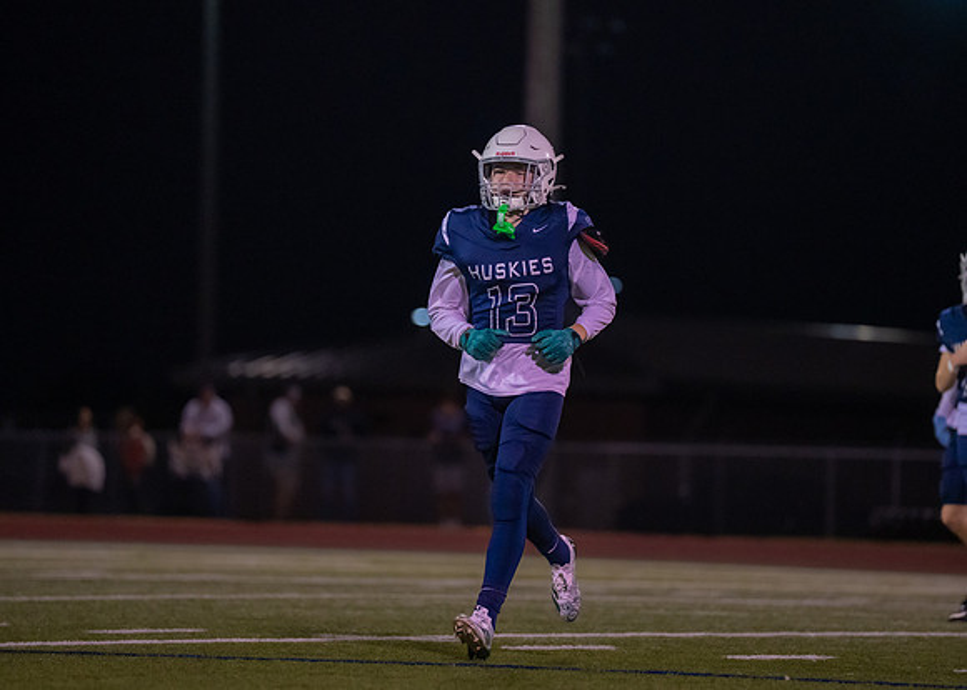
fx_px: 6664
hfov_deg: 8.3
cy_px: 346
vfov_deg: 5.9
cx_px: 509
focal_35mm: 243
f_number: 2.8
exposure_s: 1/1000
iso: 6400
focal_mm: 194
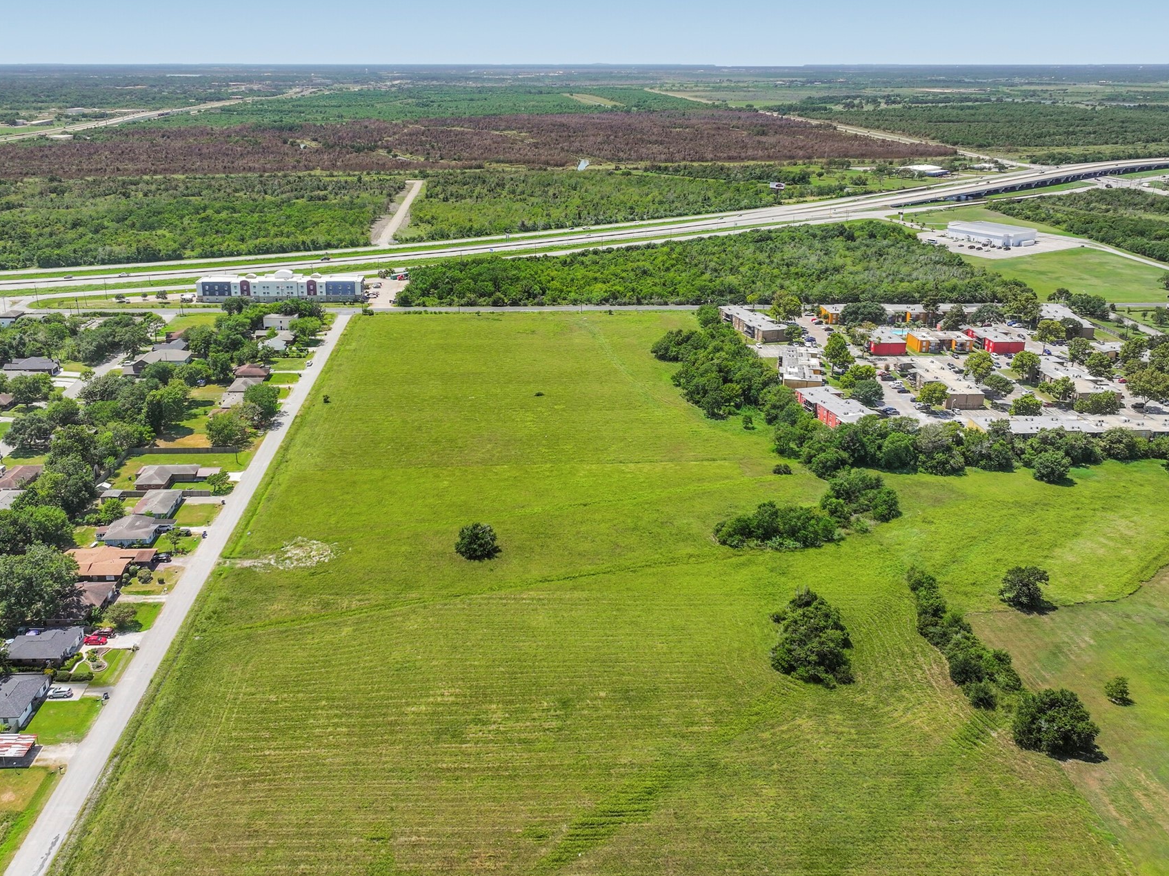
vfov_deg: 48.0
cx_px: 523
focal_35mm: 29
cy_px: 364
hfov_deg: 61.5
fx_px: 979
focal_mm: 12.29
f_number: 4
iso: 100
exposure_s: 1/1000
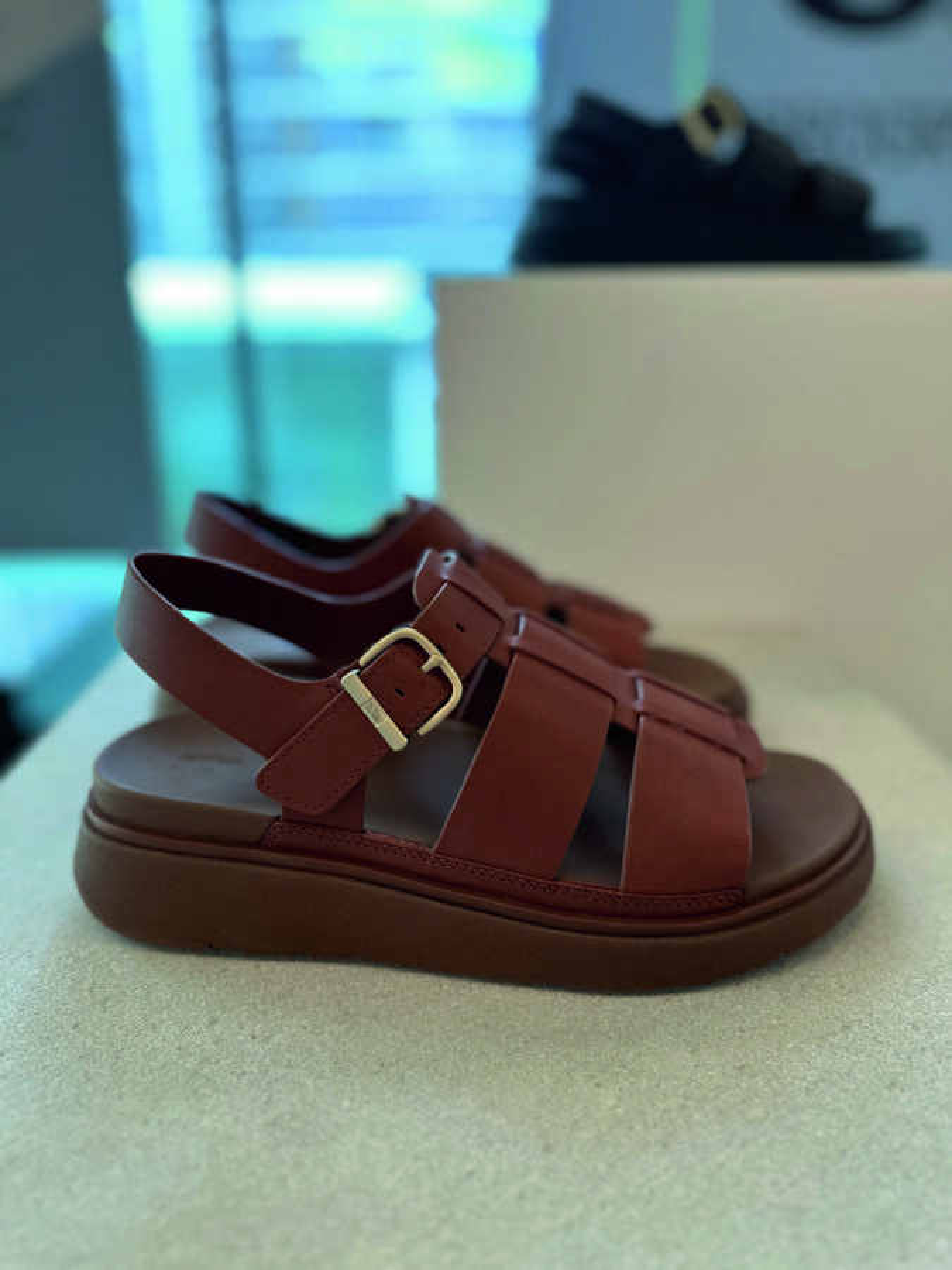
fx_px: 880
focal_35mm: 24
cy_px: 635
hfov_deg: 56.8
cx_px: 476
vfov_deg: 71.6
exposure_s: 1/121
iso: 125
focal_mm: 6.86
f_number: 1.78
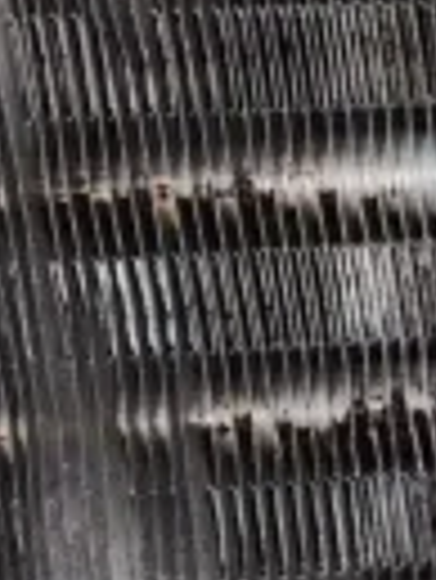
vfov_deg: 17.0
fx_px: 1911
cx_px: 1268
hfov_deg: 10.0
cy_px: 535
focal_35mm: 114
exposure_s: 1/35
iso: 80
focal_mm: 6.4
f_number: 1.8
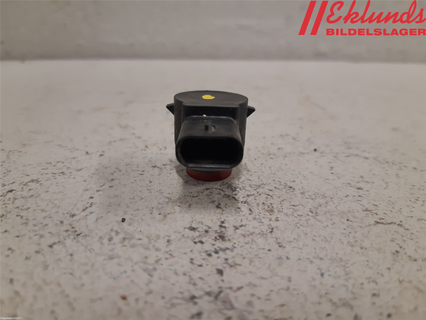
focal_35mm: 26
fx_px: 320
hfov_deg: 67.3
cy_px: 160
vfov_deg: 53.1
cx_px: 213
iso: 125
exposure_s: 1/50
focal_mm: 3.93
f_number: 1.7
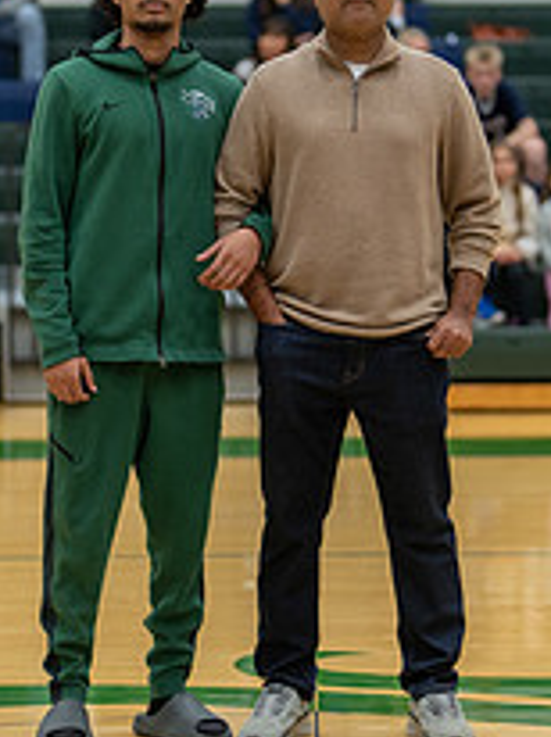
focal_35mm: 145
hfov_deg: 10.2
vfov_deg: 13.6
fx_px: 3084
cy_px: 286
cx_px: 279
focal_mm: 50
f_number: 1.2
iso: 320
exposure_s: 1/400
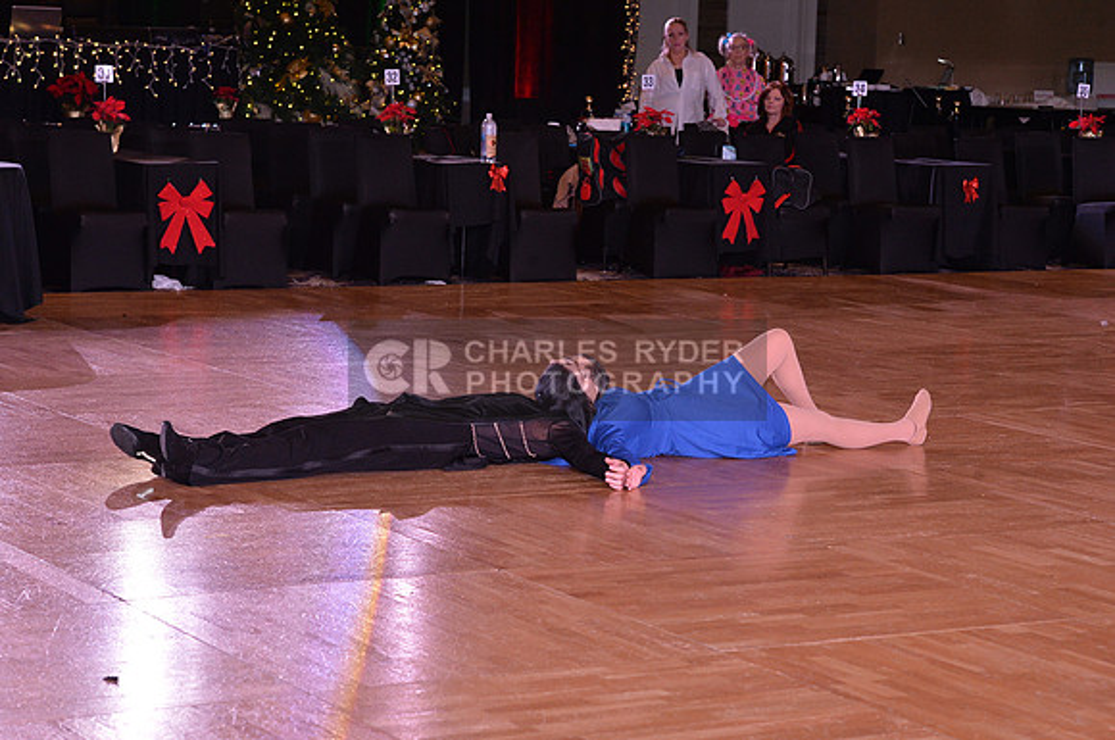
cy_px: 370
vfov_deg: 14.4
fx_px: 2938
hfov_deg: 21.5
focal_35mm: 95
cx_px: 558
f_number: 7.1
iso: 2000
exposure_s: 1/250
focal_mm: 95
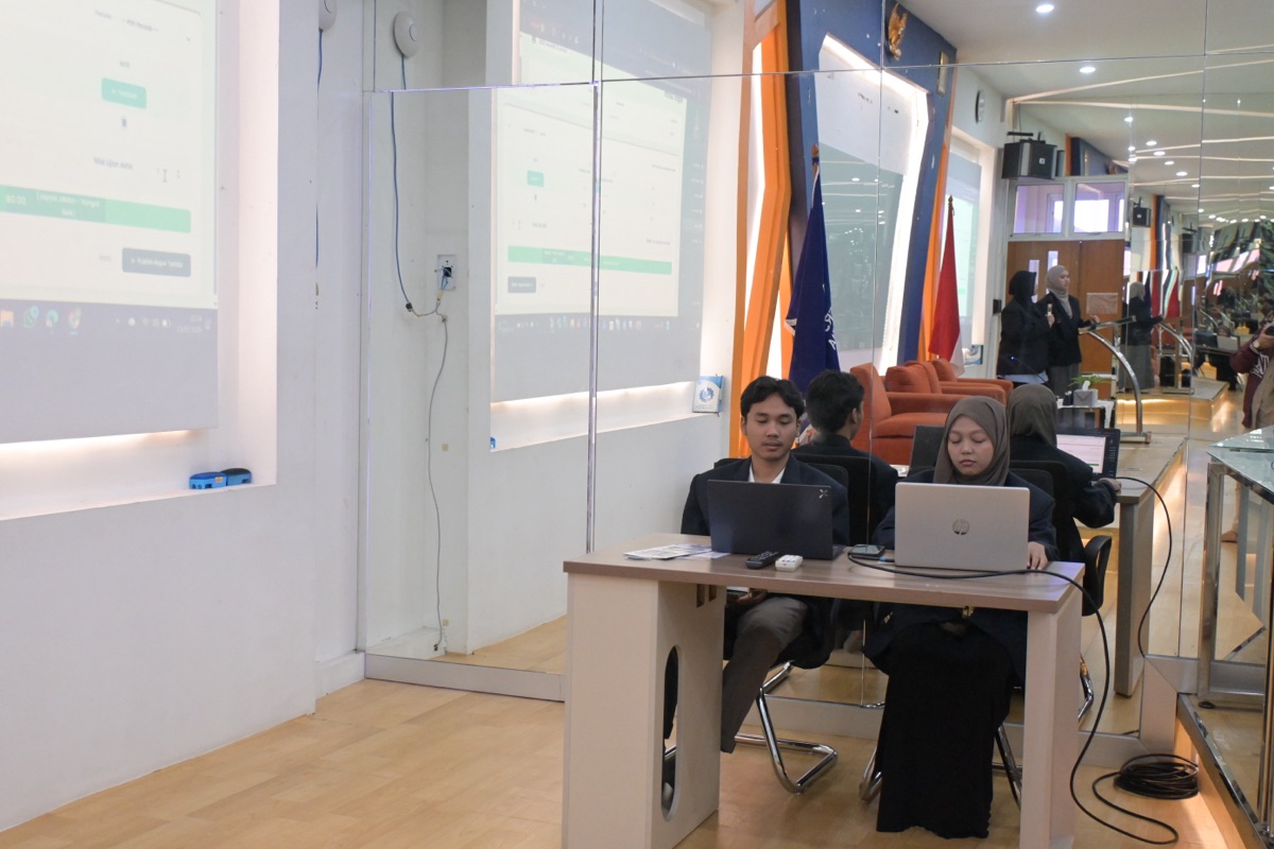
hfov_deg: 46.4
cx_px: 637
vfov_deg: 31.9
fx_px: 1486
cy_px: 424
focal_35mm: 42
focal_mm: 28
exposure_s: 1/125
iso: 4000
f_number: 4.5
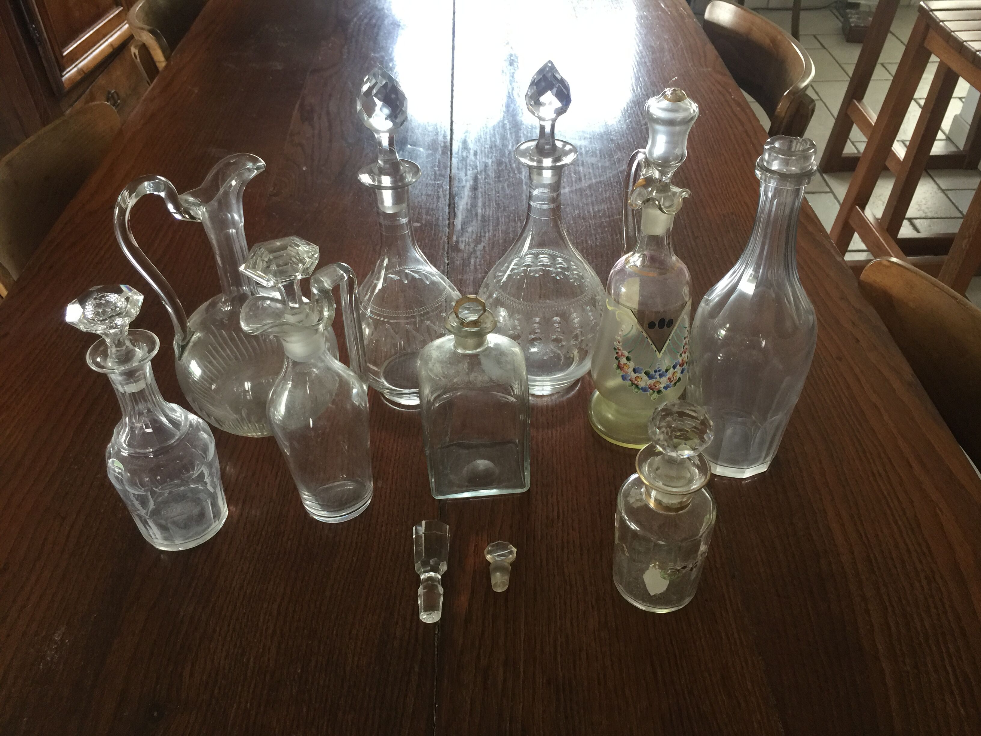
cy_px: 368
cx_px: 490
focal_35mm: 29
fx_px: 822
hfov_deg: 61.7
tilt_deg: -41.7
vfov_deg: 48.2
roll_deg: -1.0
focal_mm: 4.15
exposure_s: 1/33
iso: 80
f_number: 2.2
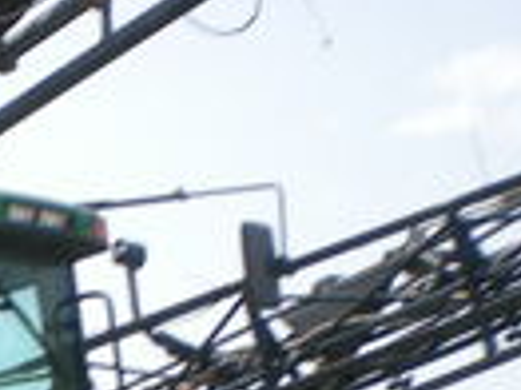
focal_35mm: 158
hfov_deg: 12.2
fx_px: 2376
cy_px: 728
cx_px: -139
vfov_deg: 8.9
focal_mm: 6.3
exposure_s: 1/284
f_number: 4.6
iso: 50
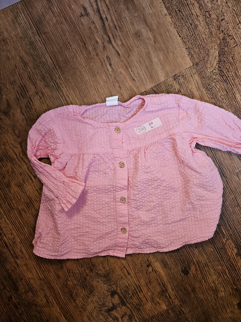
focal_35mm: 23
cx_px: 120
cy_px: 161
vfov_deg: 73.9
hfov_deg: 58.9
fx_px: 214
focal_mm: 5.4
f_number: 1.8
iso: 320
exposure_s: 1/100
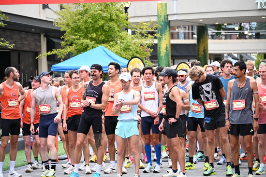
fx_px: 769
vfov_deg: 13.2
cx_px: 133
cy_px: 88
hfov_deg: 19.6
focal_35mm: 104
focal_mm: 104
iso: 2000
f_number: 4
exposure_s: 1/500
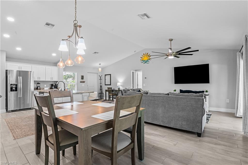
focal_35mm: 16
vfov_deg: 73.7
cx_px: 124
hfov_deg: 96.8
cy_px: 82
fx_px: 110
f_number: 10
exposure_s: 1/1.25
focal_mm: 16
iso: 320
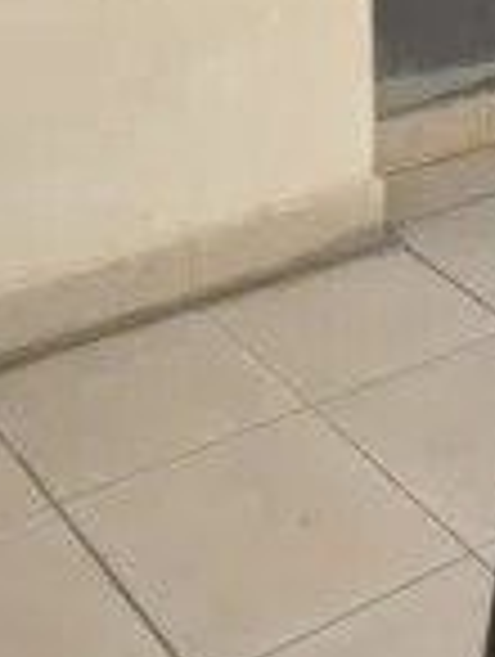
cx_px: 486
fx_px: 1350
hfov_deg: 20.2
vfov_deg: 27.3
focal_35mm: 71
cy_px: 364
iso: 64
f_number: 1.6
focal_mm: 5.96
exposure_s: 1/1901
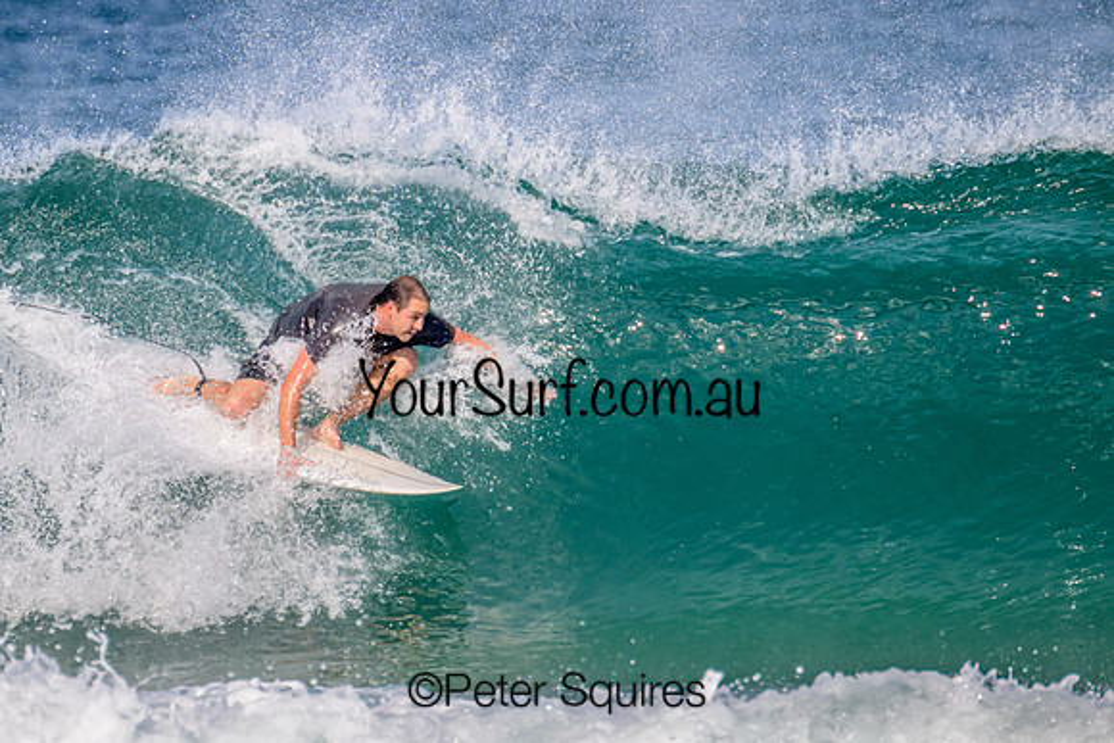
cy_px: 351
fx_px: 29805
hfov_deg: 2.1
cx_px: 444
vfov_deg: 1.4
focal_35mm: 963
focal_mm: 800
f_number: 11
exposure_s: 1/2000
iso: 1000
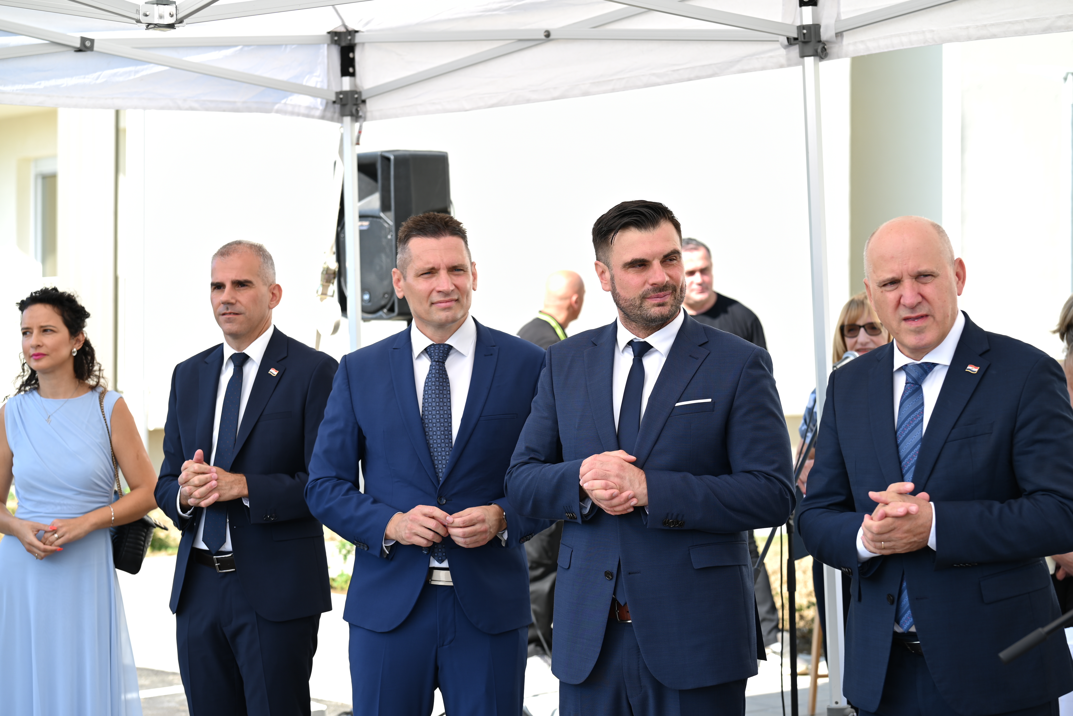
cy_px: 358
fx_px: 2177
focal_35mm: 73
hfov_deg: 27.7
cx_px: 536
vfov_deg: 18.7
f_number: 4
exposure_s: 1/125
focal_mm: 73
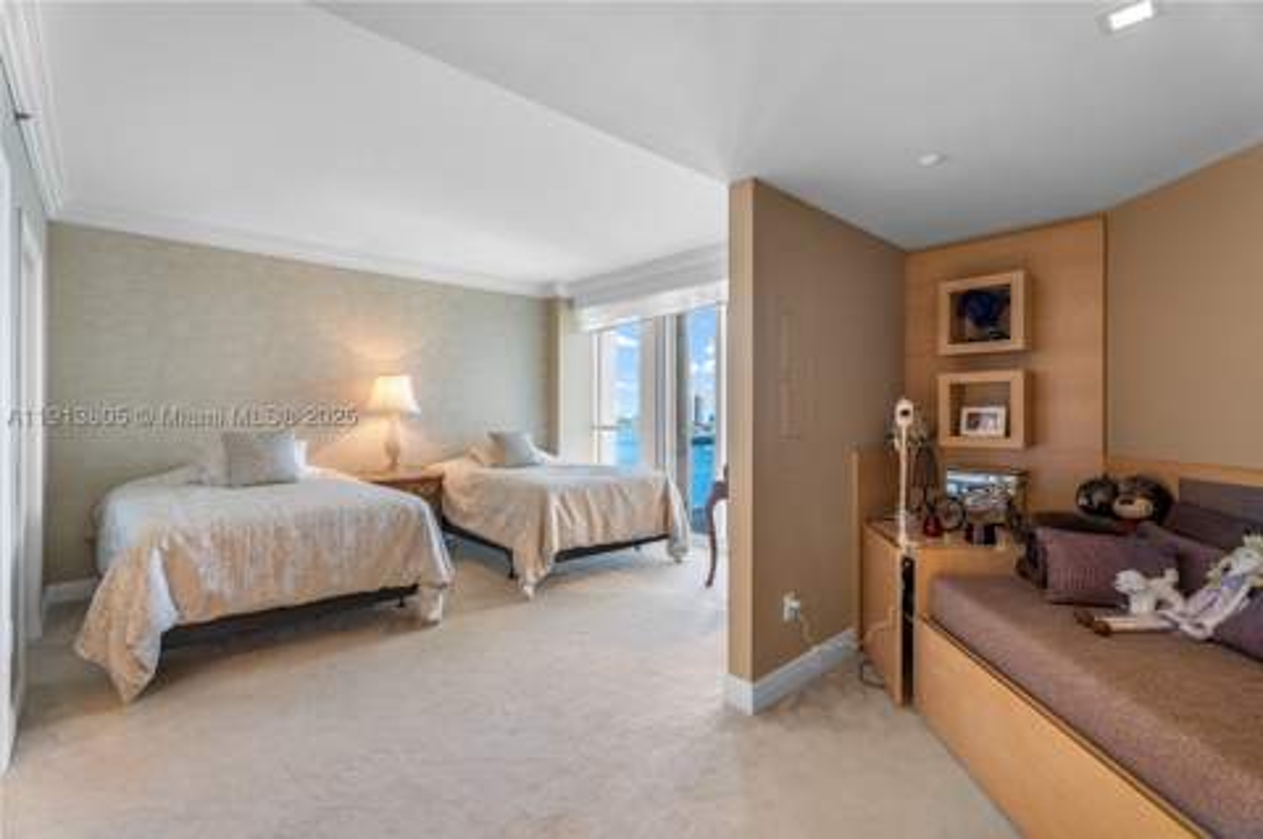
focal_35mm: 16
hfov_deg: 96.8
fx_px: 561
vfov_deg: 73.6
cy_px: 420
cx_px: 632
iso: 400
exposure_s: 1/4
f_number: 8
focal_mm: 16
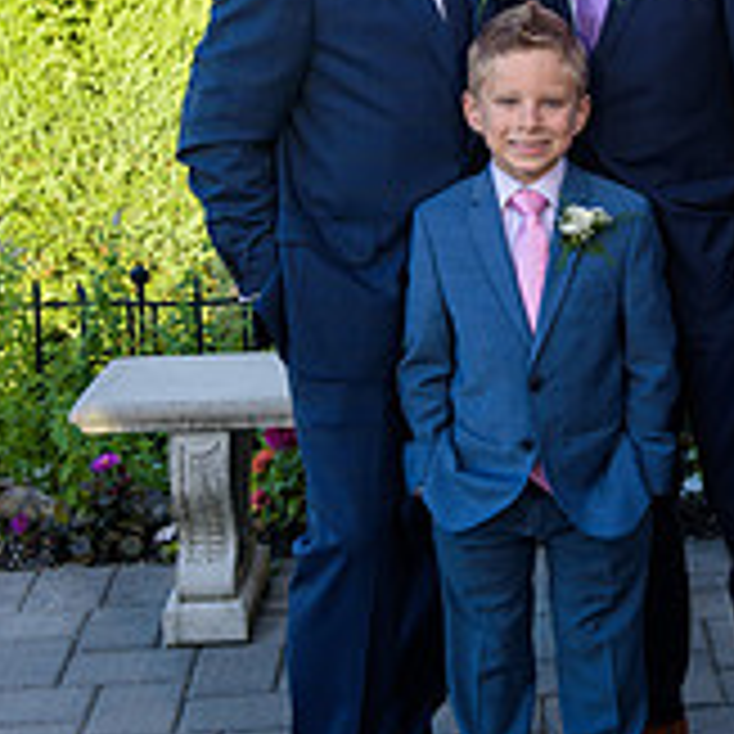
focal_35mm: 94
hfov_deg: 18.2
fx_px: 2255
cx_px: 662
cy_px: 113
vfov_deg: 18.3
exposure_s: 1/250
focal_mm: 40
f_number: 4
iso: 200
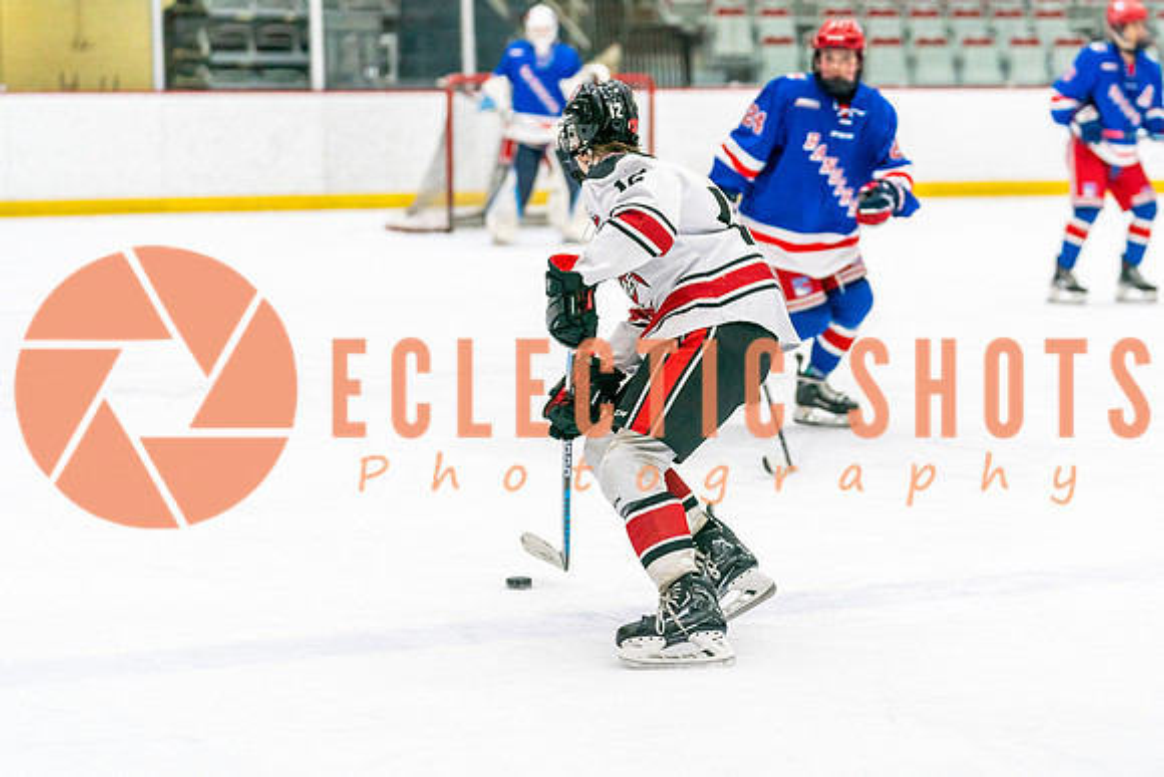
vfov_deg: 12.4
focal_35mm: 111
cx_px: 652
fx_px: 3588
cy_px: 342
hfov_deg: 18.4
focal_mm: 99
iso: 3200
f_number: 2.8
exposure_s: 1/1250
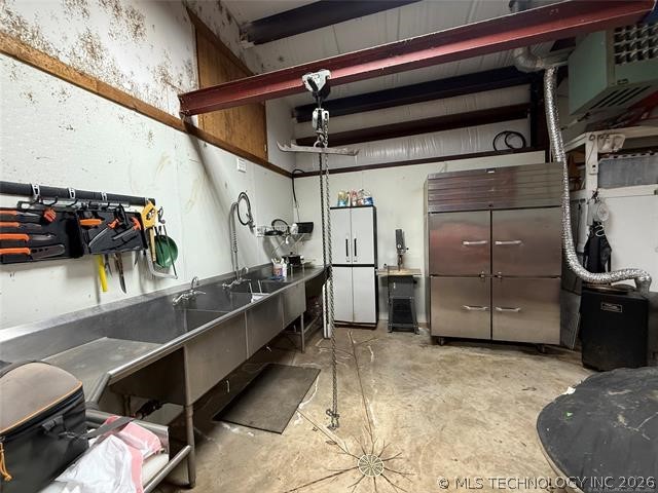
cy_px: 246
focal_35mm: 14
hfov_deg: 102.1
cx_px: 329
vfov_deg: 85.7
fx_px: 266
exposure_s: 1/120
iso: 250
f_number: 2.2
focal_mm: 2.22
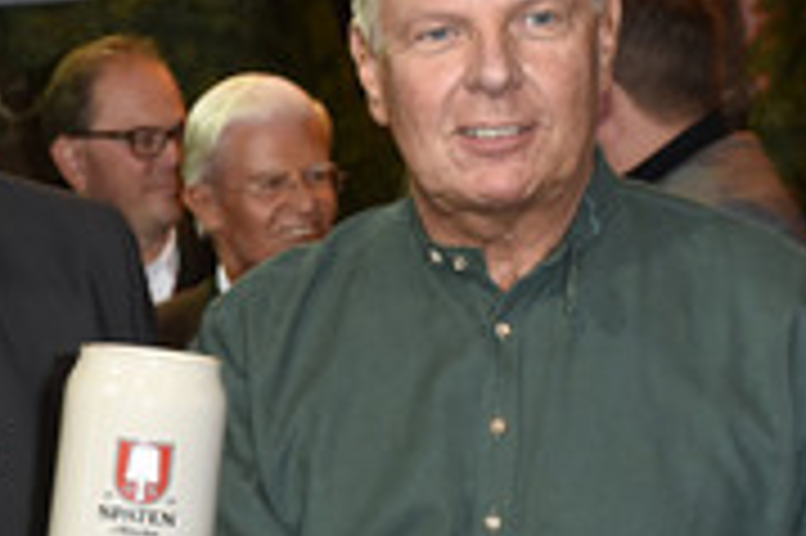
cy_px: 405
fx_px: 3221
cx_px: 92
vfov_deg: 9.5
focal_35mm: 144
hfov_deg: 14.1
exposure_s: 1/160
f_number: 6.3
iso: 1000
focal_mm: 38
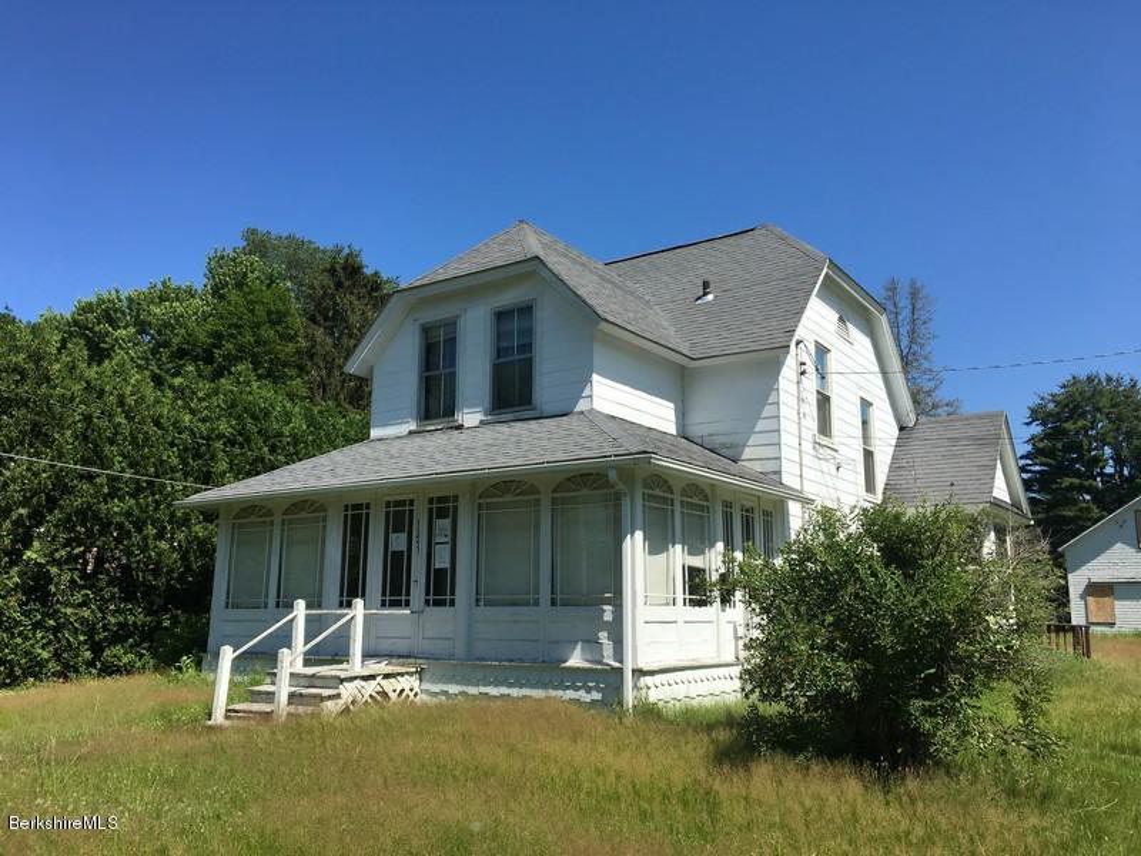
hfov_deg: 61.7
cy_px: 428
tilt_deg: +5.5
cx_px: 570
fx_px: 956
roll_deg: -1.4
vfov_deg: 48.2
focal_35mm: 29
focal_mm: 4.15
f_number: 2.2
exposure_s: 1/1399
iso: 25
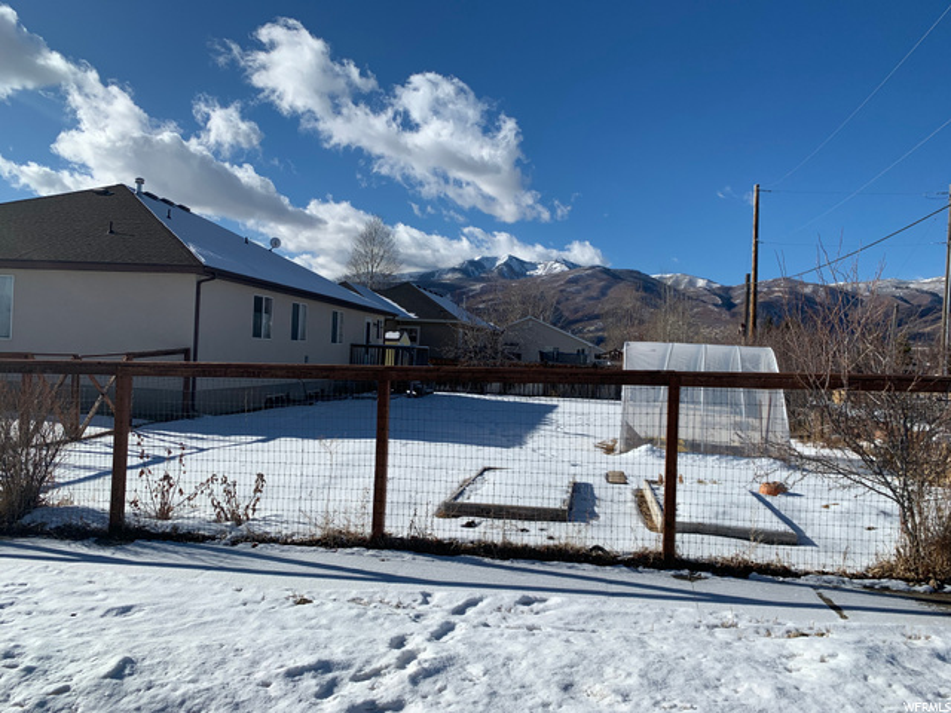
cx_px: 476
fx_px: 714
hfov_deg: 67.3
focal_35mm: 26
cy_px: 356
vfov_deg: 53.1
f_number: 1.8
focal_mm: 4.25
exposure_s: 1/5128
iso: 25
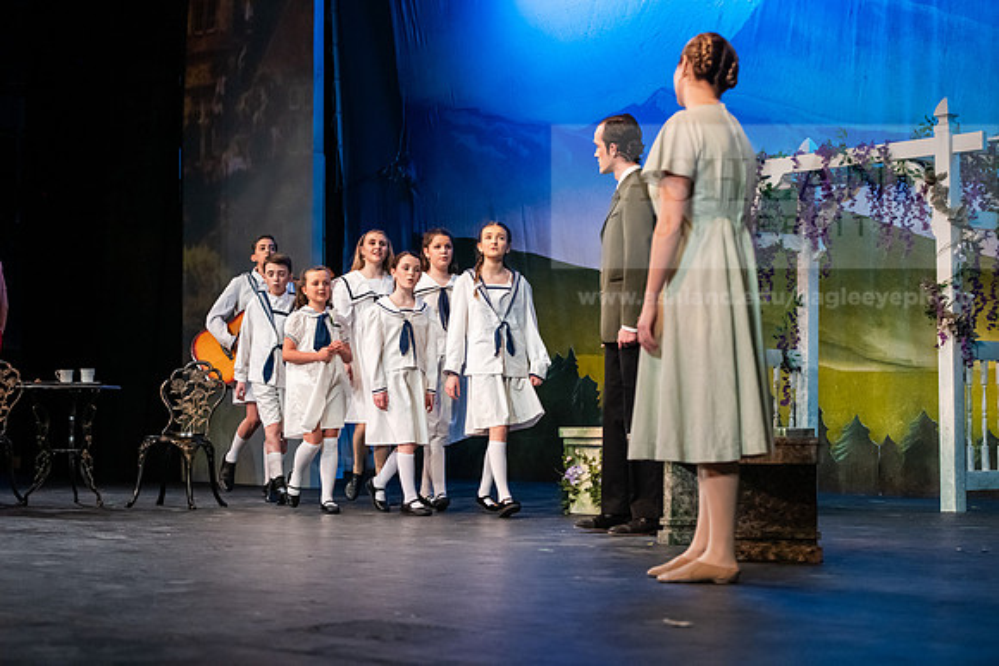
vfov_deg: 19.5
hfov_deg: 28.8
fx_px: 1943
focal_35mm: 70
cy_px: 333
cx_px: 500
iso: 4000
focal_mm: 70
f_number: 3.5
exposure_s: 1/250
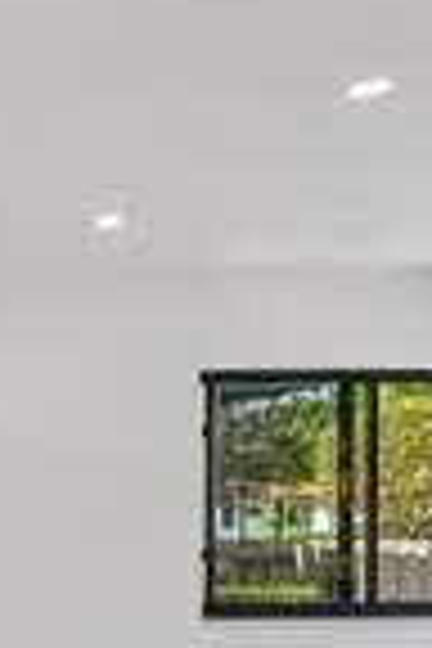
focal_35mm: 60
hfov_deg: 16.0
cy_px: 540
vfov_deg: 32.3
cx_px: -495
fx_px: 1080
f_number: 8
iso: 100
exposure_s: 1/30
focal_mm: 18
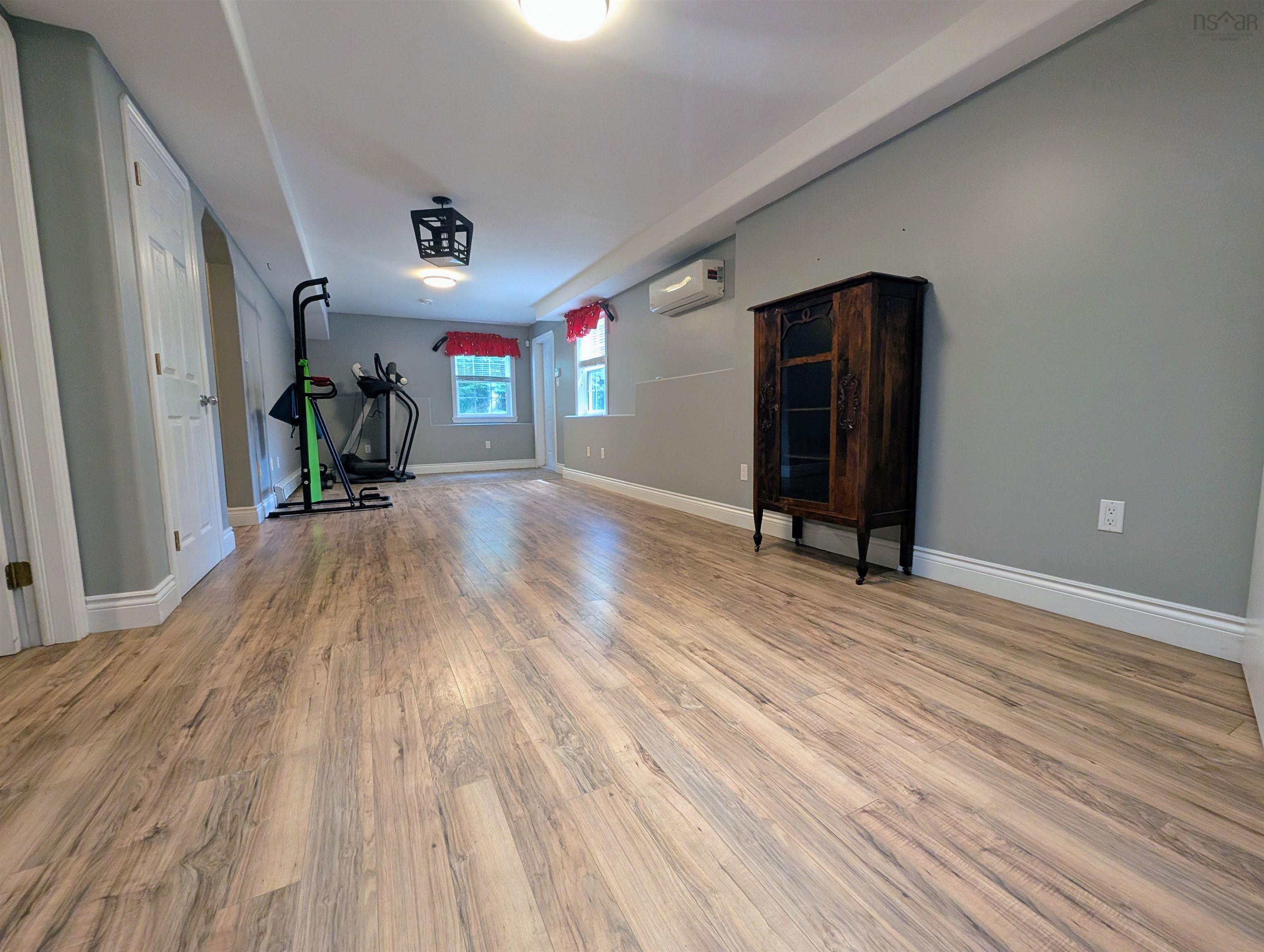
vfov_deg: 90.1
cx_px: 632
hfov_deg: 106.1
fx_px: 475
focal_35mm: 13
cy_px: 476
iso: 122
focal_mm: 1.95
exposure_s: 1/60
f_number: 2.2
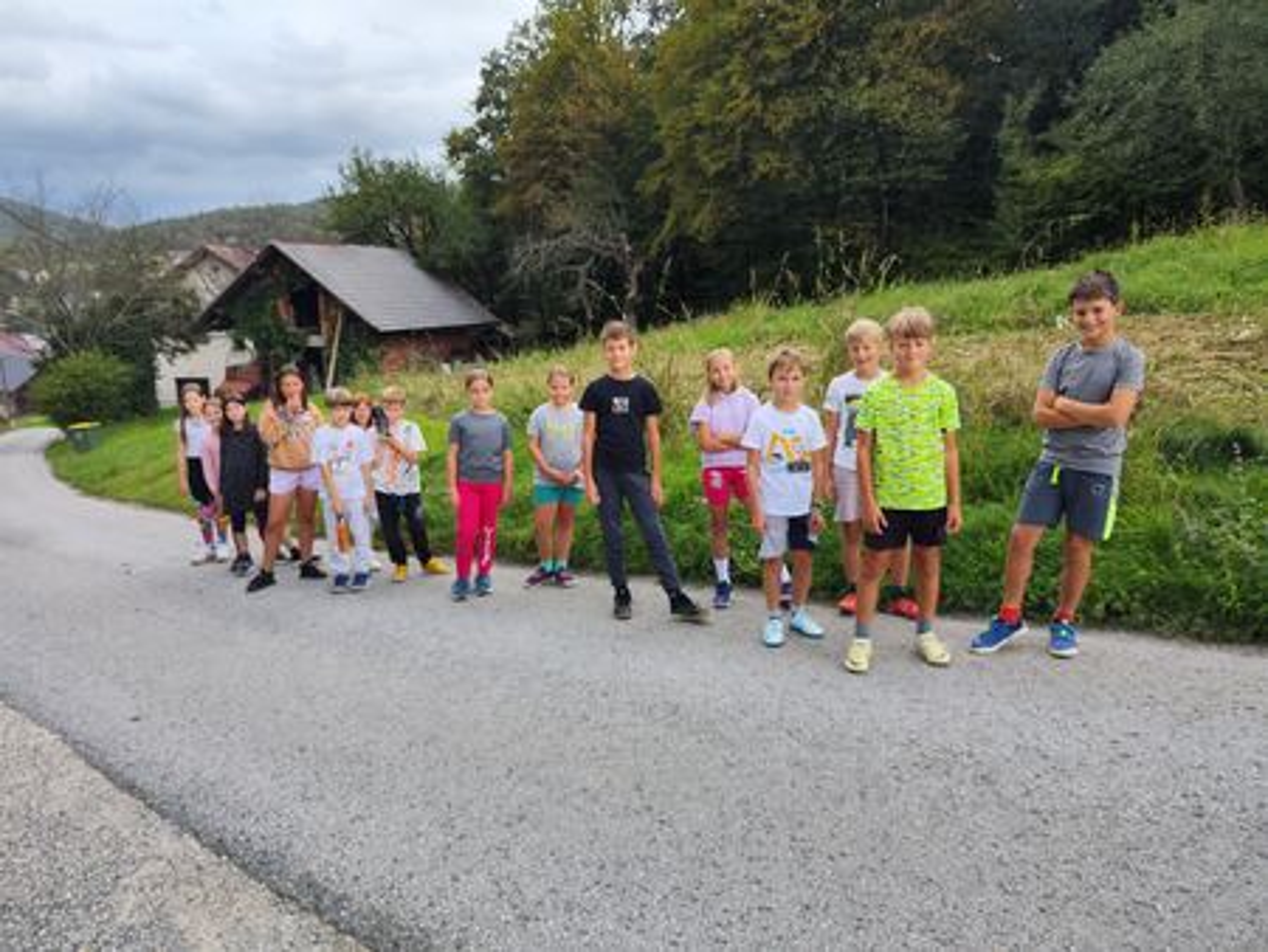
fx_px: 843
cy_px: 476
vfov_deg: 58.9
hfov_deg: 73.9
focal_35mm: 23
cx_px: 634
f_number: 1.69
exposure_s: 1/370
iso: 50
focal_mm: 7.01
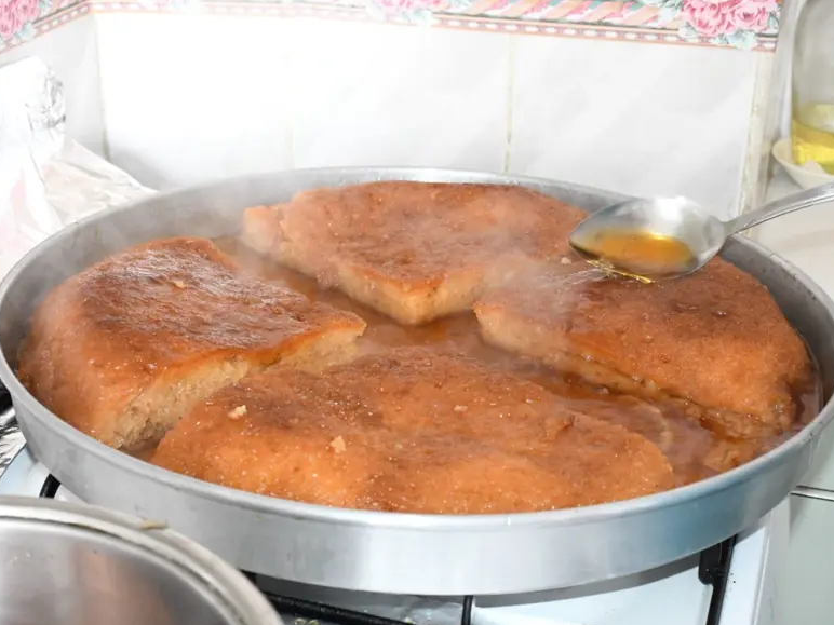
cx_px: 433
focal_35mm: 57
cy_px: 315
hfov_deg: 33.8
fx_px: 1373
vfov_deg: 25.7
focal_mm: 35
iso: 3200
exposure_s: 1/60
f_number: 6.7
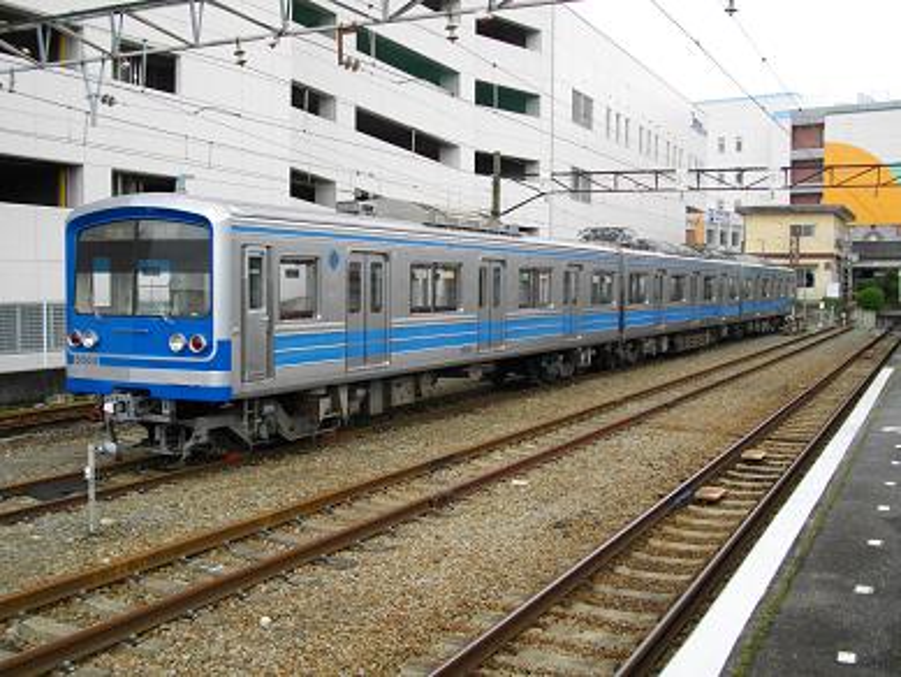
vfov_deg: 36.0
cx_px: 450
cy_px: 338
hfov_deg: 46.8
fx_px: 1041
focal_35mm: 40
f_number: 3.2
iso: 100
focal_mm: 7.1
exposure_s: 1/400
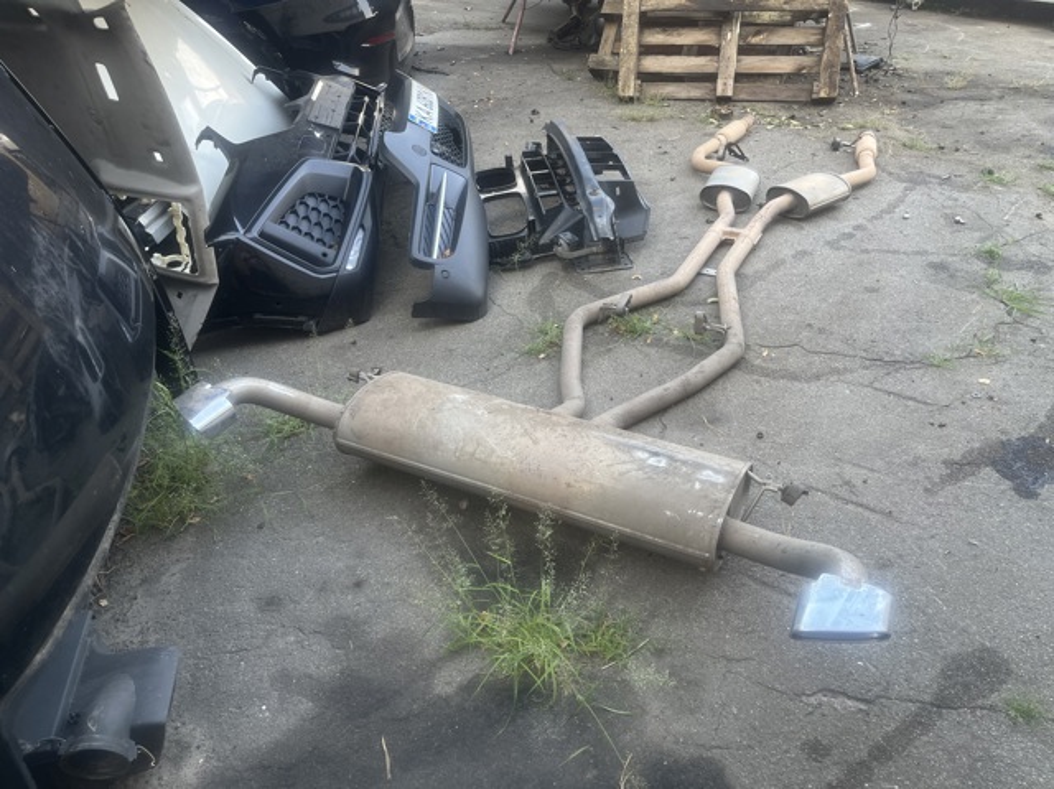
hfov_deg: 67.3
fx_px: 791
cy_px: 394
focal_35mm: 26
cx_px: 527
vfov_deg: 53.0
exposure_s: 1/122
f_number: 1.6
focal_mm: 5.1
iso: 50
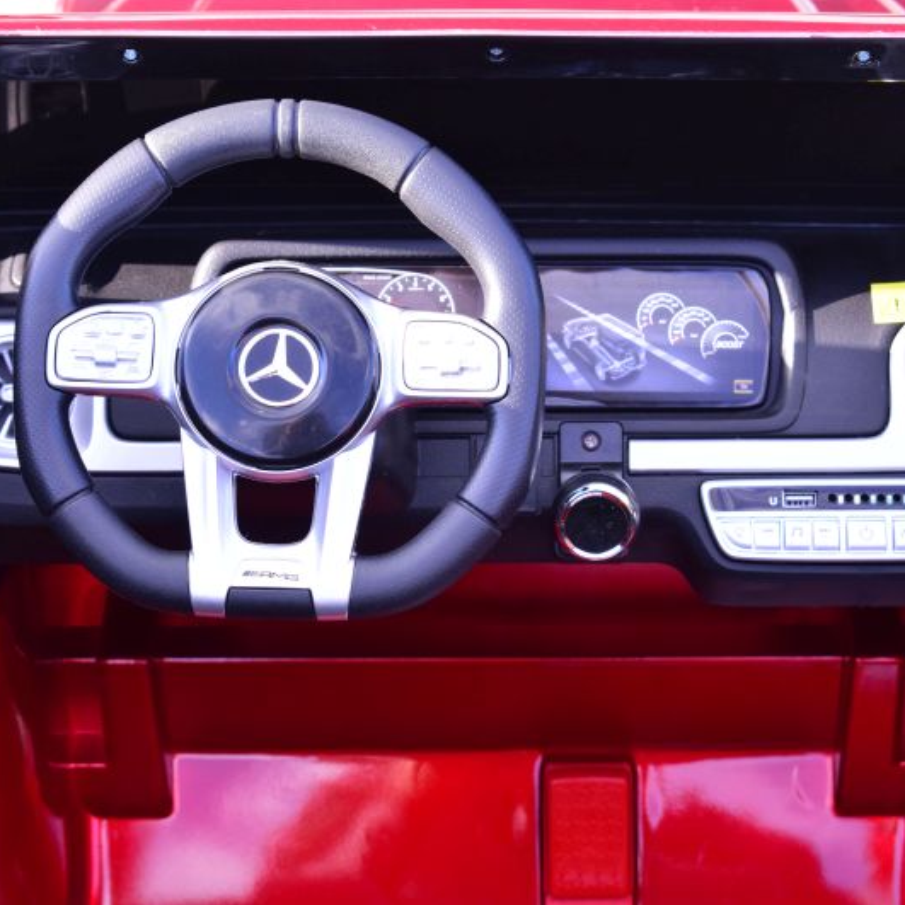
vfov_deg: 16.5
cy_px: 452
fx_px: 3125
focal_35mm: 106
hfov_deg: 16.5
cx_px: 499
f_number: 7.1
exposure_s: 1/250
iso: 800
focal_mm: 55
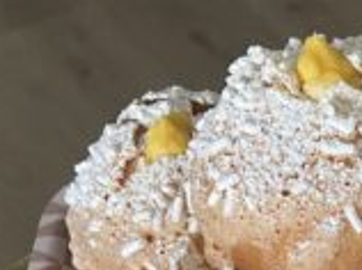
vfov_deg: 12.7
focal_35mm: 110
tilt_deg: -50.7
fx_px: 1149
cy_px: 407
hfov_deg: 15.5
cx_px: 640
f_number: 1.8
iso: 125
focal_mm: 4.25
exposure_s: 1/88
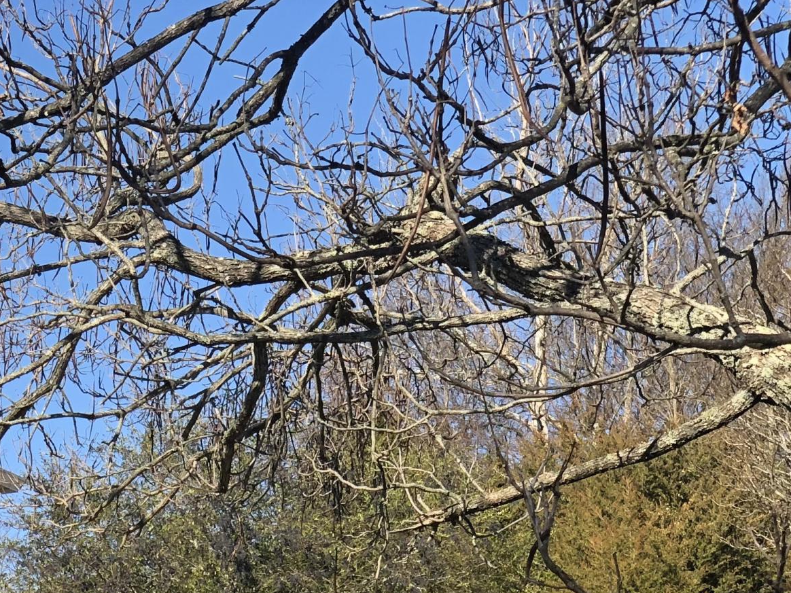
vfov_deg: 10.8
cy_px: 763
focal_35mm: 134
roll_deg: +0.7
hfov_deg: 14.5
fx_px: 3062
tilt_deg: +4.6
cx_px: 38
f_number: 2.4
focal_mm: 6
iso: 16
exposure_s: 1/585
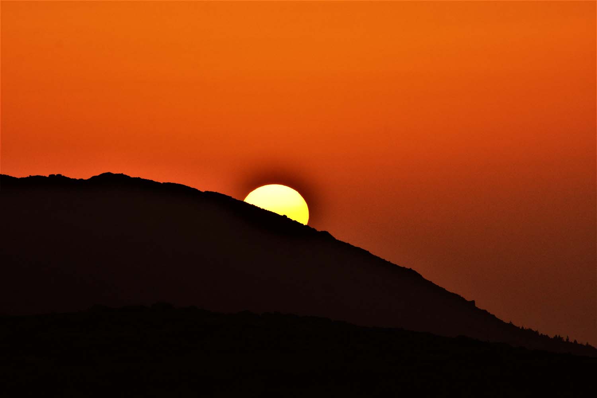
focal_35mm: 450
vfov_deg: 3.1
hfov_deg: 4.6
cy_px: 199
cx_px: 298
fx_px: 7462
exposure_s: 1/1000
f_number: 8
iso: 640
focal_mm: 300
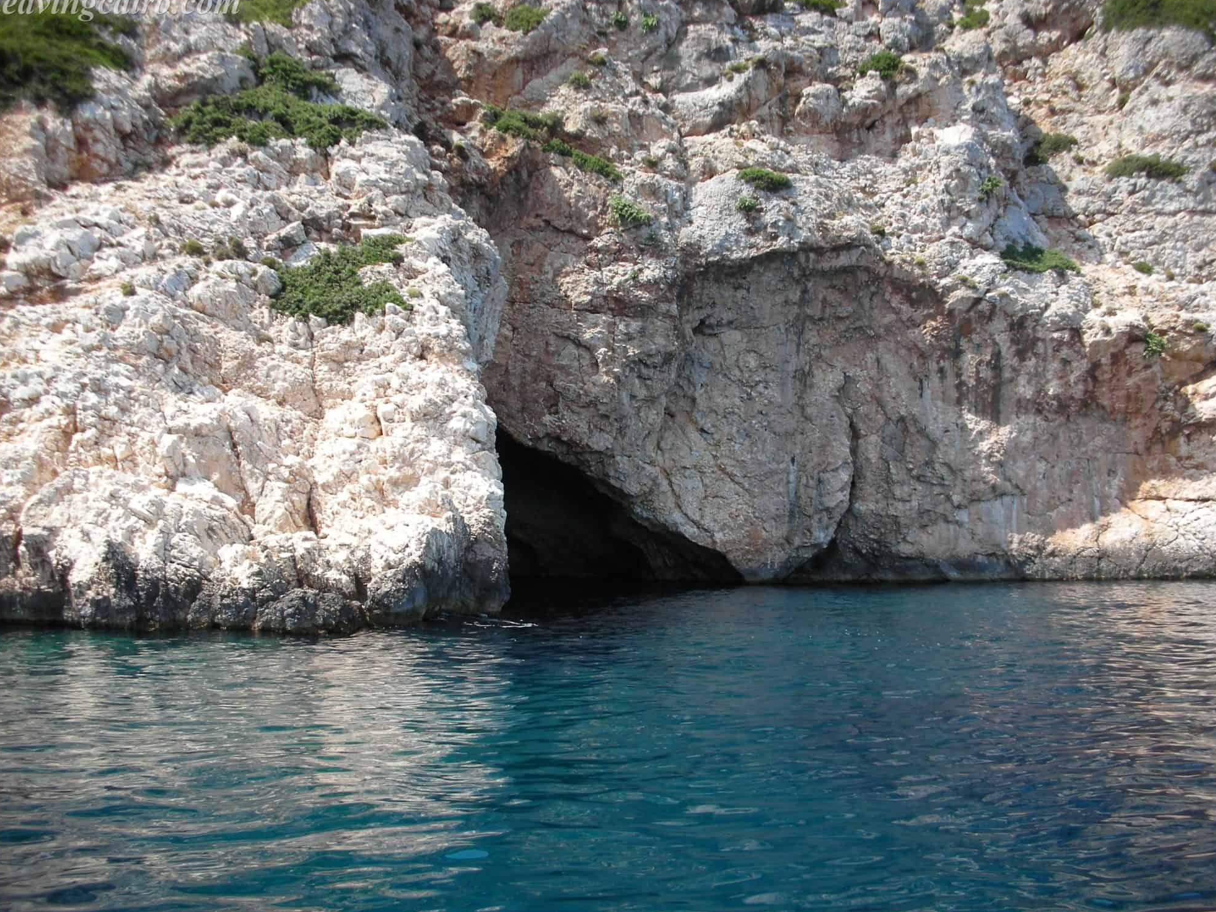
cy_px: 451
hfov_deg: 51.4
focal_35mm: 36
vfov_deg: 39.7
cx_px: 617
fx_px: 1265
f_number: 3
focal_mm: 5.8
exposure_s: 1/276
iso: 50
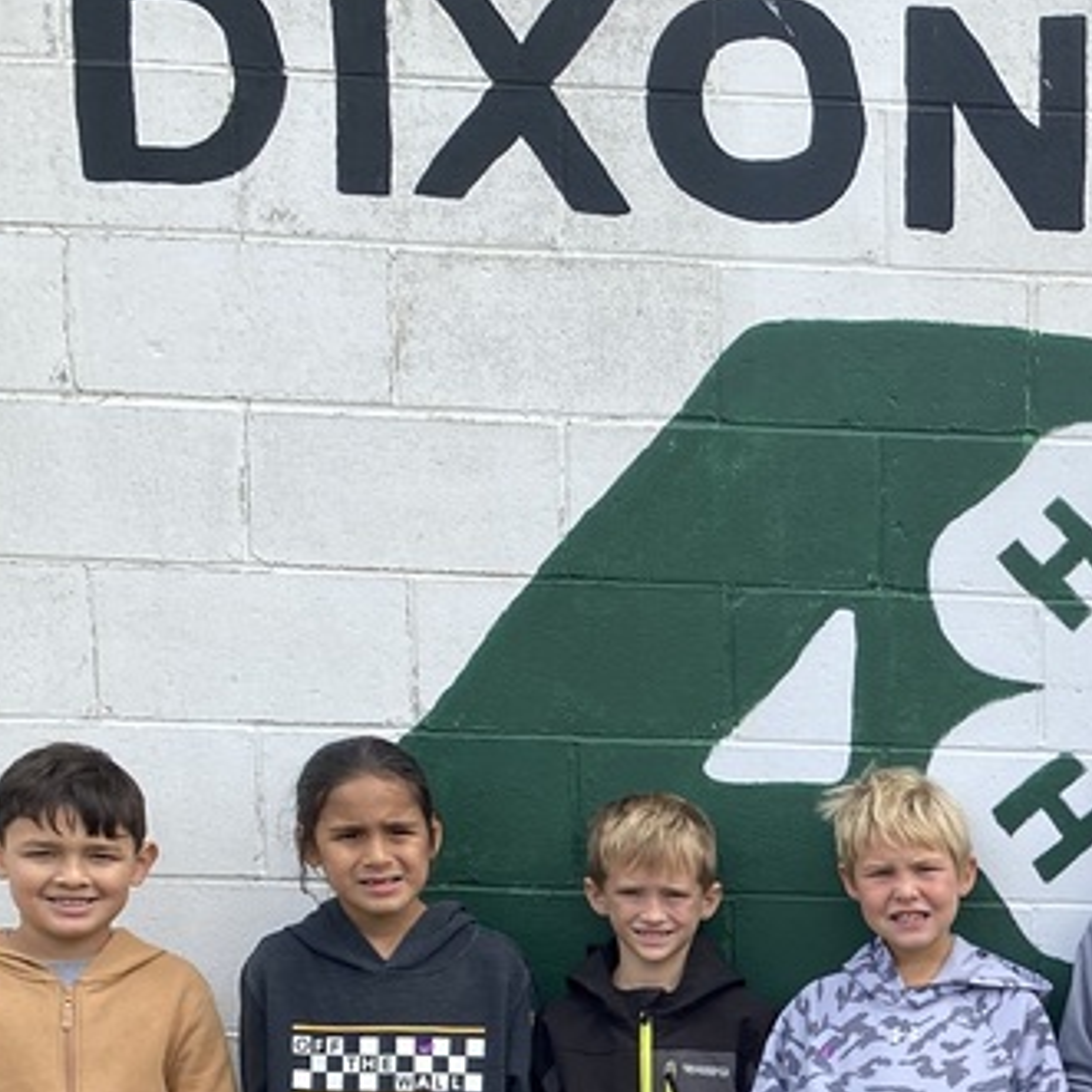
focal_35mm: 71
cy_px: 1171
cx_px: 1376
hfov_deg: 22.1
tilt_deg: -9.2
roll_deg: -1.4
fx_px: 2534
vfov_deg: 23.0
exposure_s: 1/1287
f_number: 1.8
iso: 32
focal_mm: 4.25
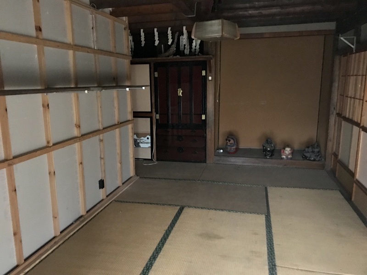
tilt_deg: -11.7
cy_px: 138
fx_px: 297
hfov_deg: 63.4
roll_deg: -0.2
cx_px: 184
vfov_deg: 49.7
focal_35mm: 28
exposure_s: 1/4
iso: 160
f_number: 1.8
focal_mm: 3.99
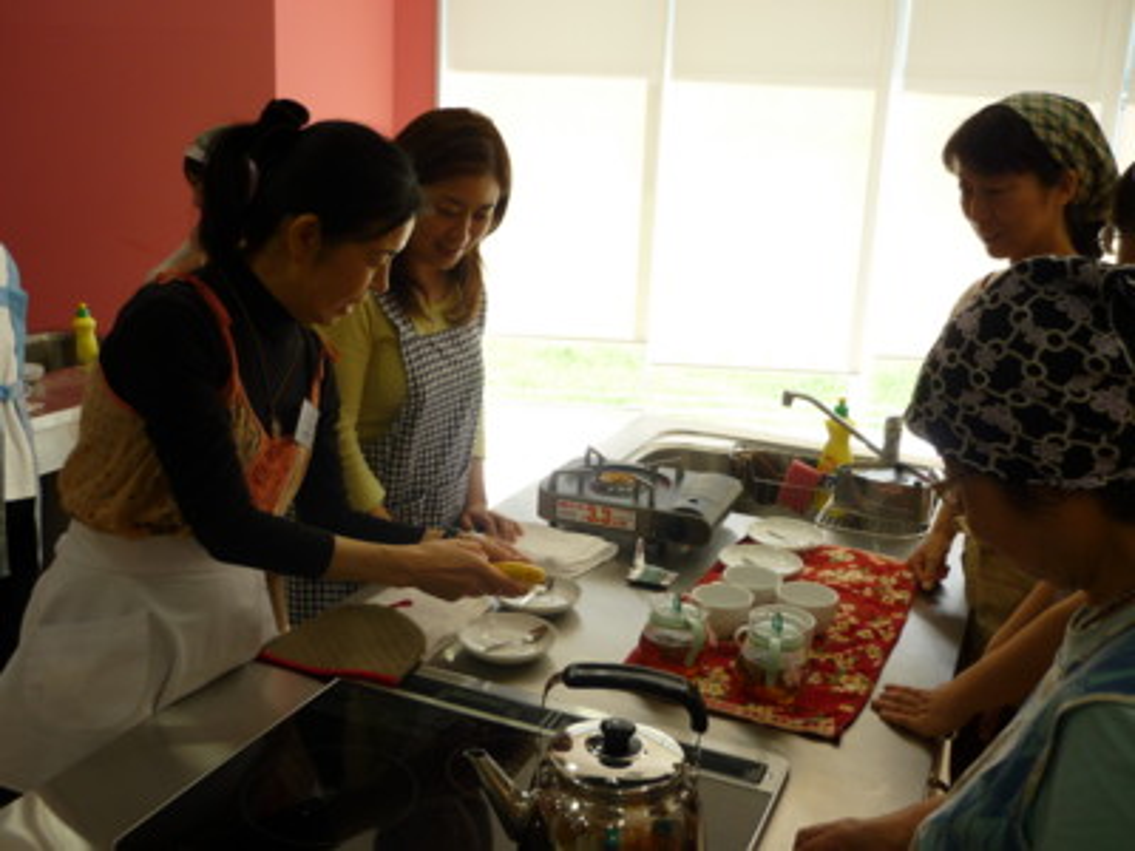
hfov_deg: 55.4
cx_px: 568
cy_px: 426
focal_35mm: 33
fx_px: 1082
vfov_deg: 42.9
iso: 100
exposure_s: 1/160
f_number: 2.8
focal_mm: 5.5
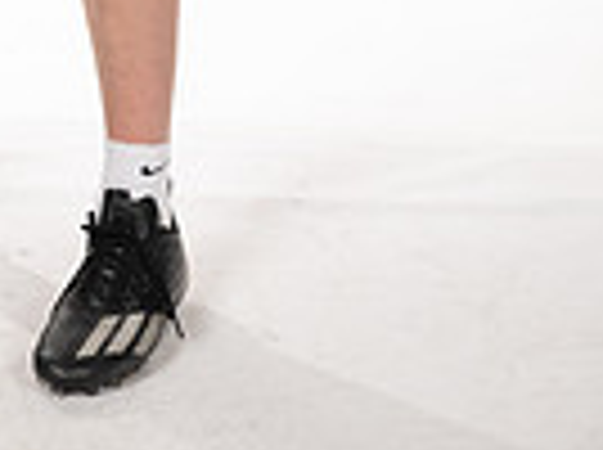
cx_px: -18
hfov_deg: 10.8
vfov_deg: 7.7
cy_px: -554
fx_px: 3147
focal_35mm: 181
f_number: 8
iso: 640
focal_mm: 56
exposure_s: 1/400
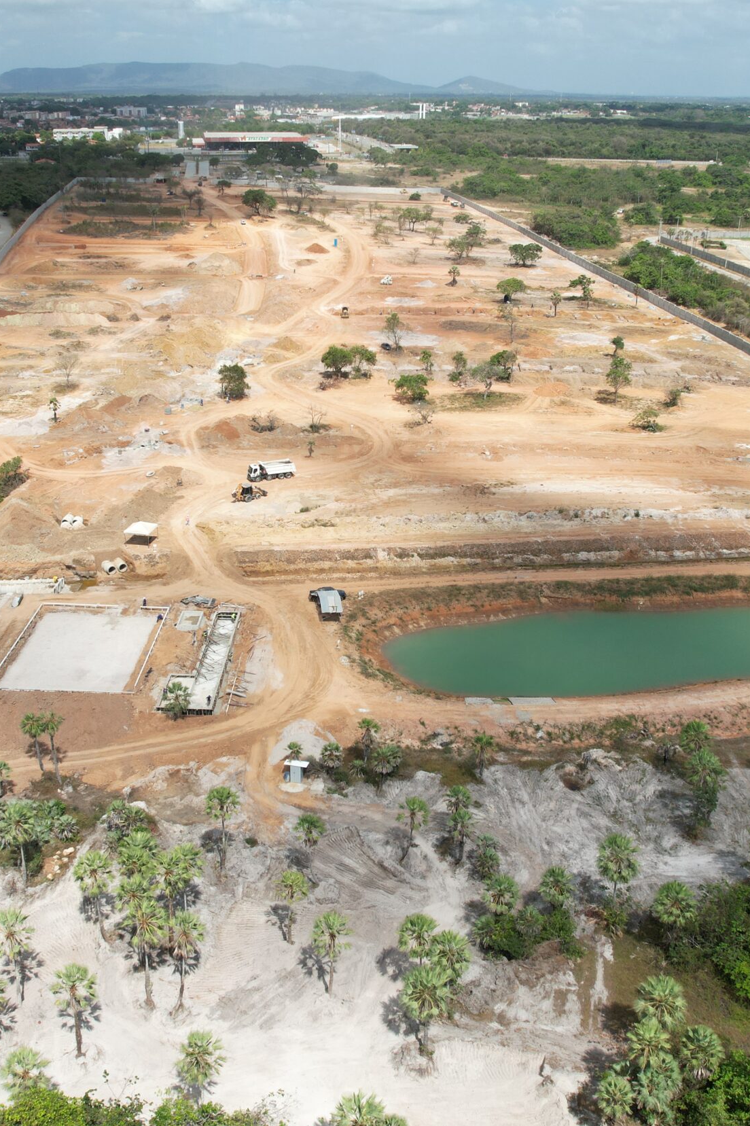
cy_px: 547
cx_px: 344
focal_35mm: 34
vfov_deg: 55.8
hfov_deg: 38.8
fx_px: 1063
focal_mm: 8.38
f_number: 2.8
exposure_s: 1/2000
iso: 110
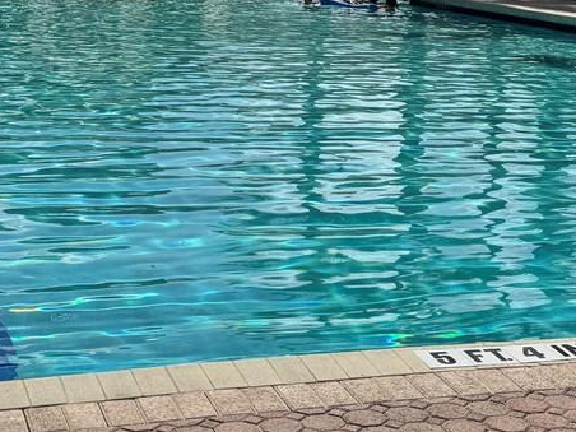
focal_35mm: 85
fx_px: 1414
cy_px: 20
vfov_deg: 17.1
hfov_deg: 23.0
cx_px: 289
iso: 80
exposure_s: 1/10417
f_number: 1.78
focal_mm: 6.76
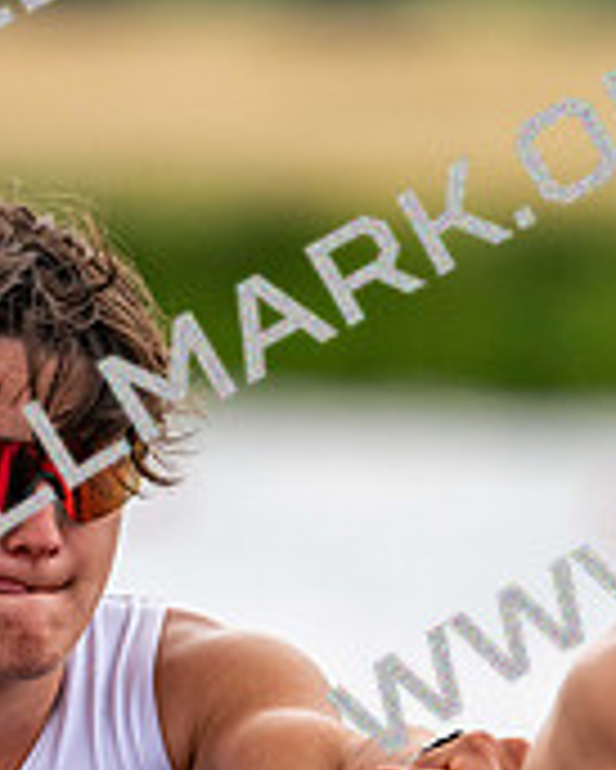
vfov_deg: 1.5
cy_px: 831
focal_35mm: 1272
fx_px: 28962
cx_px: 0
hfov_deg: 1.2
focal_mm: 400
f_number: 4.5
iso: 450
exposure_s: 1/2500
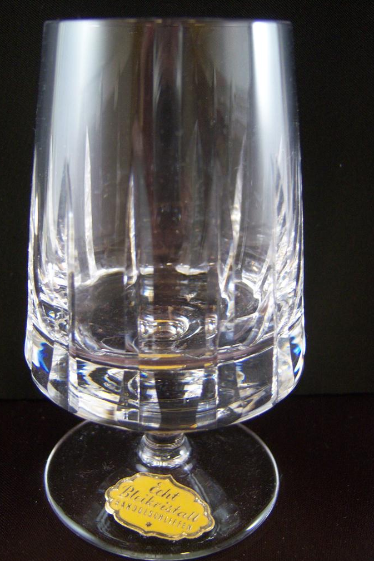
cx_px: 172
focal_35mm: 38
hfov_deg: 35.0
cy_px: 282
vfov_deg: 50.7
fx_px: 592
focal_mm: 7.5
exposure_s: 1/13
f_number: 2.8
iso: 160
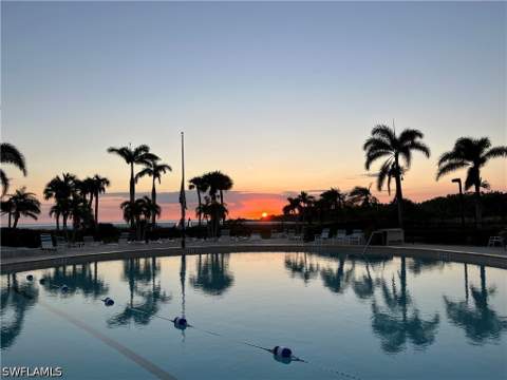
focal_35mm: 26
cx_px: 254
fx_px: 381
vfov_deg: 53.1
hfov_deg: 67.3
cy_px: 190
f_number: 1.6
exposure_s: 1/804
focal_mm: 5.1
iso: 50
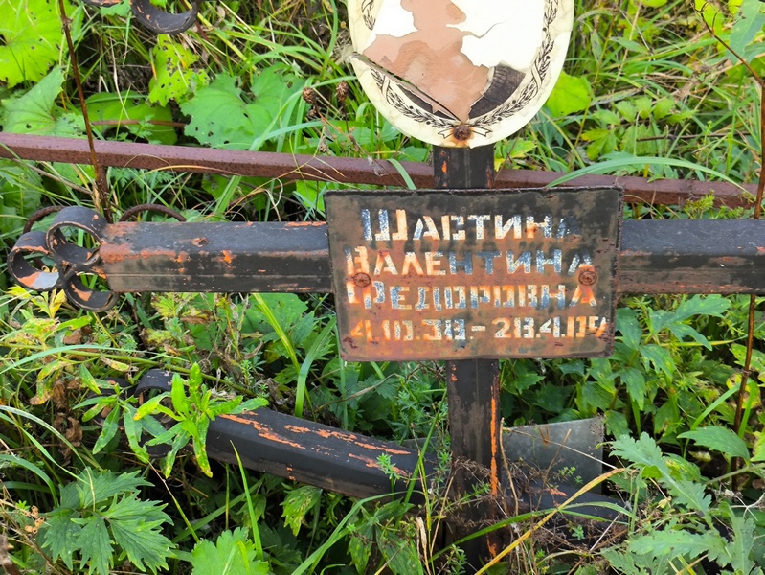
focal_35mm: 50
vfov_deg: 29.1
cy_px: 288
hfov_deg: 38.2
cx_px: 382
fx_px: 1105
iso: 50
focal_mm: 4.71
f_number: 1.7
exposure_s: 1/100
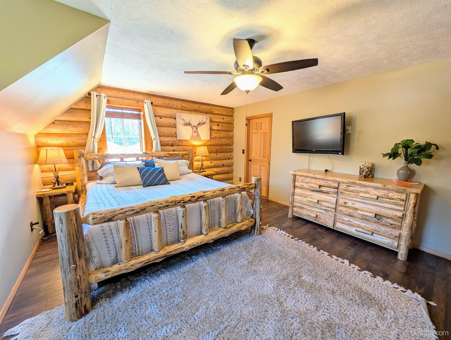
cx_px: 226
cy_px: 170
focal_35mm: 12
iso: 78
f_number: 1.7
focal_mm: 2.02
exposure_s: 1/120
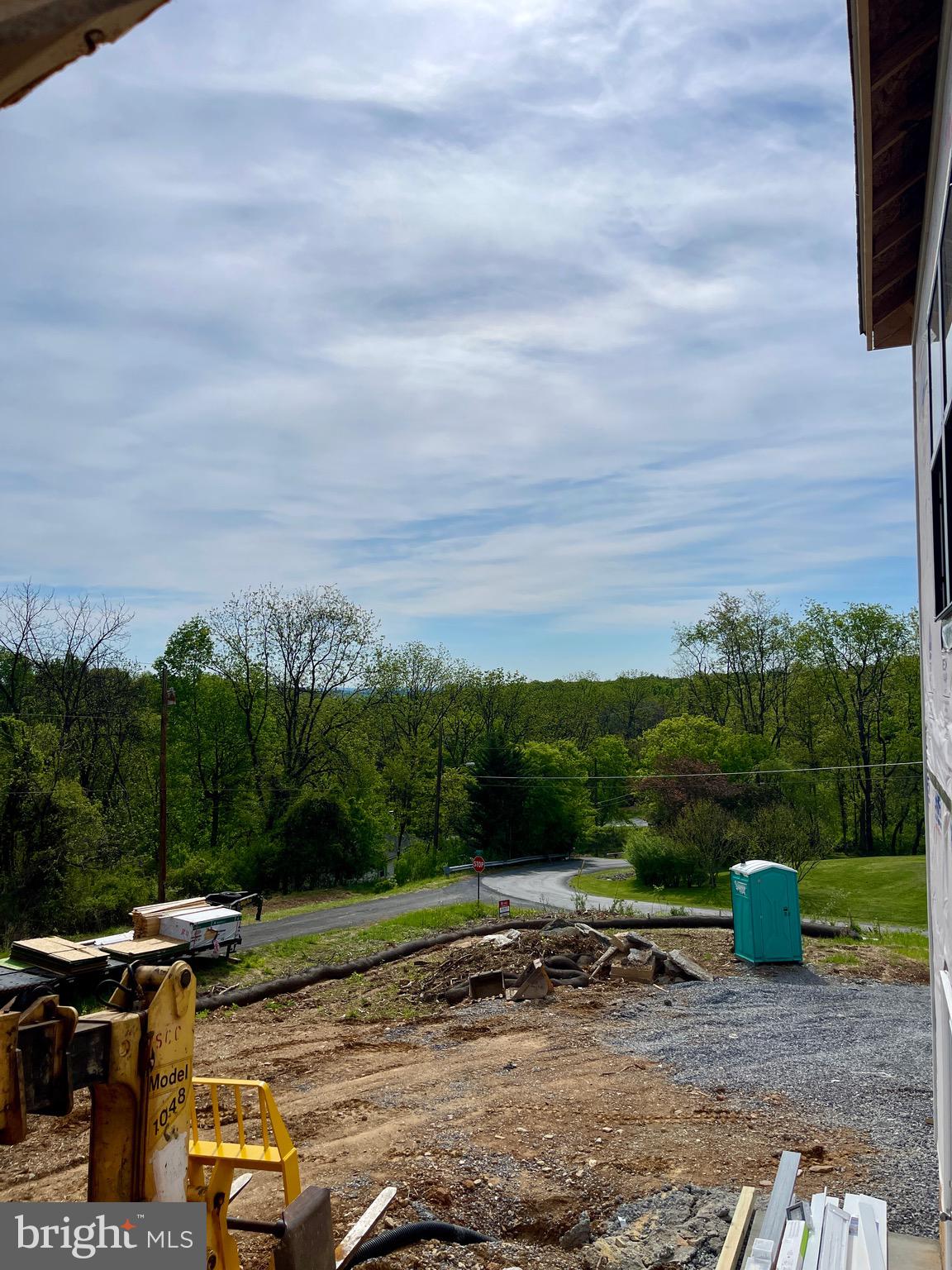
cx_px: 476
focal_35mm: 25
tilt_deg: +1.8
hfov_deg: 54.9
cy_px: 635
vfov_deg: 69.4
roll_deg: +0.3
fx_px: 917
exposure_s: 1/15152
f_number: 1.6
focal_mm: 5.1
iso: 40
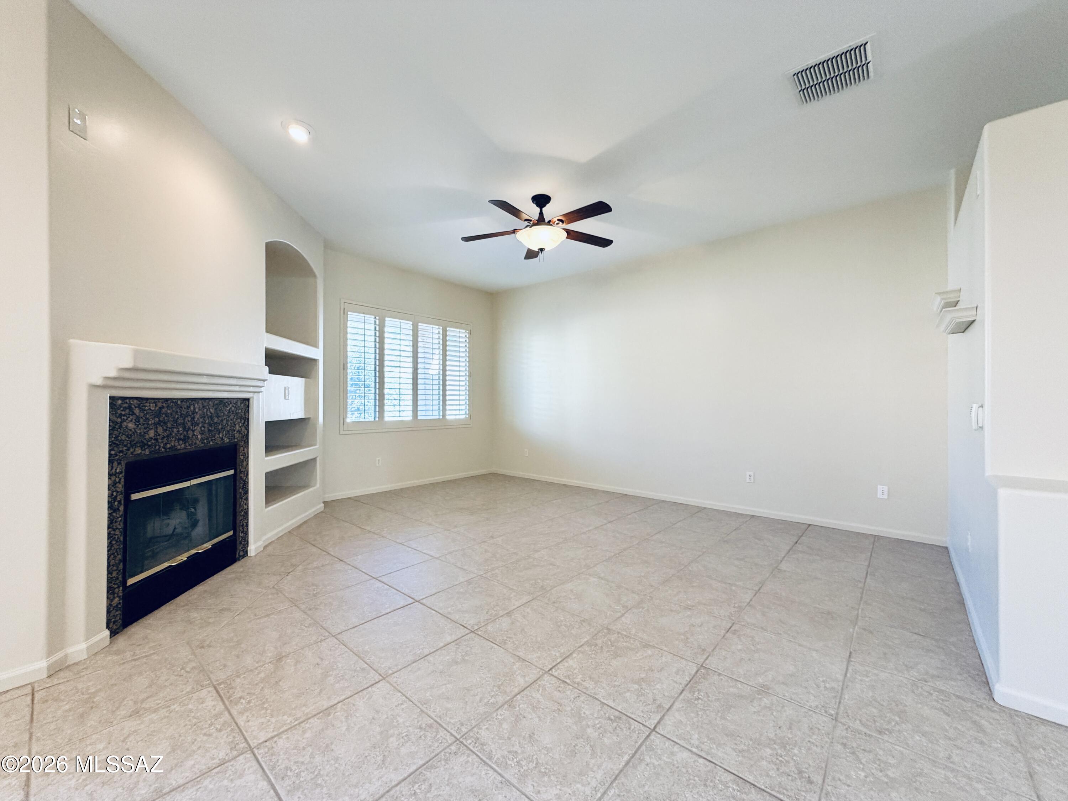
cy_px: 400
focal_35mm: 14
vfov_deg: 85.7
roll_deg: -0.3
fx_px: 432
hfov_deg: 102.1
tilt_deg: +0.3
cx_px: 534
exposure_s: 1/60
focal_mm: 2.22
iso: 200
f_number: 2.2
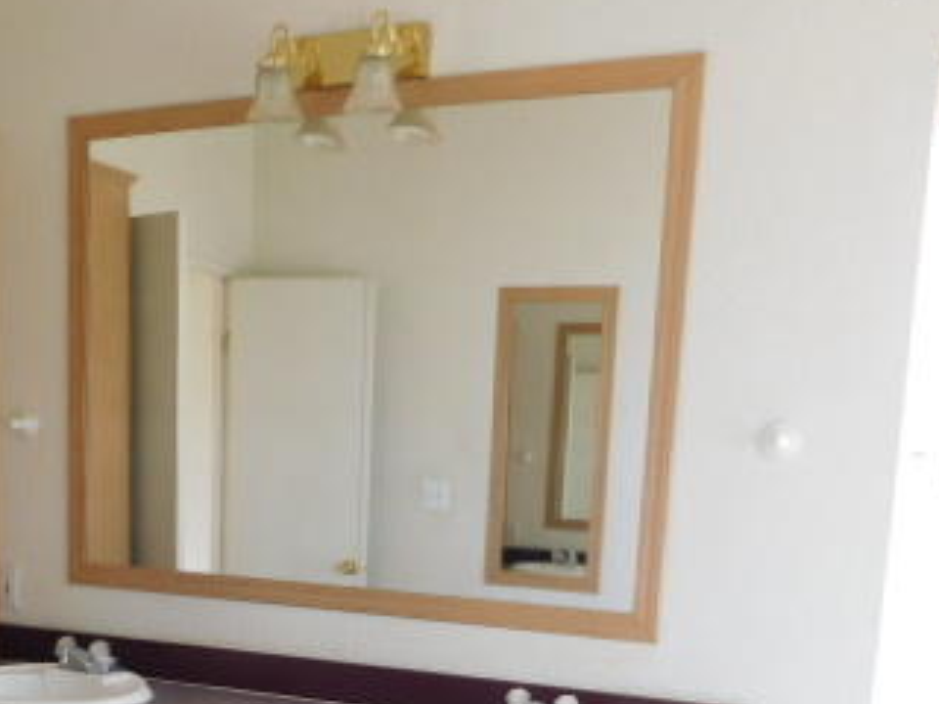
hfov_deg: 40.8
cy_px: 686
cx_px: 320
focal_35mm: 46
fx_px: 1248
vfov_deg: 29.6
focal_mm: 4
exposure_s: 1/30
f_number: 3
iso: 125
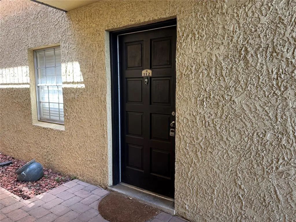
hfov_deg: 71.6
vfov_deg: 56.8
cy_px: 111
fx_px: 205
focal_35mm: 24
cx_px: 148
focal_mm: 6.76
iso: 160
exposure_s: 1/121
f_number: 1.78
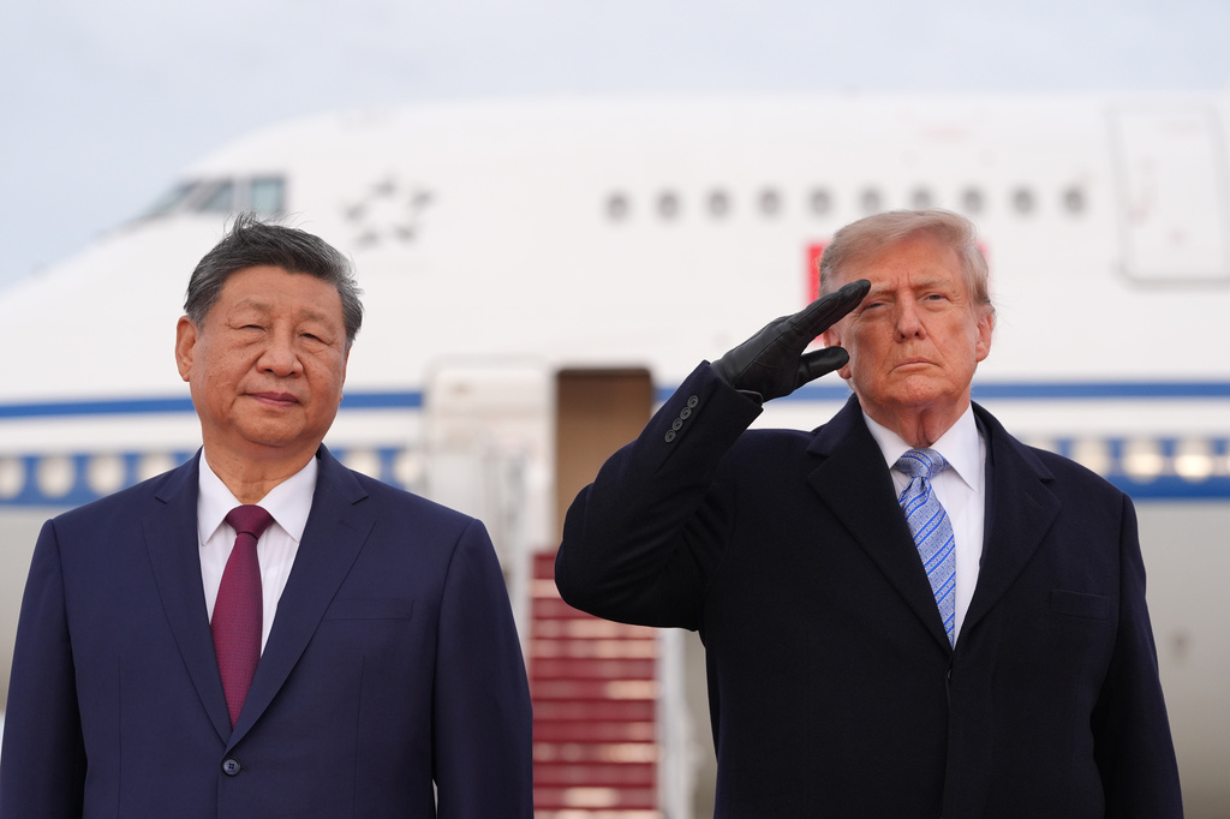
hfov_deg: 15.0
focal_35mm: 137
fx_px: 4679
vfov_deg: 10.0
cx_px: 615
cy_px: 410
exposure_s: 1/1250
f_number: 5.6
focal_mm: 137
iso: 1250
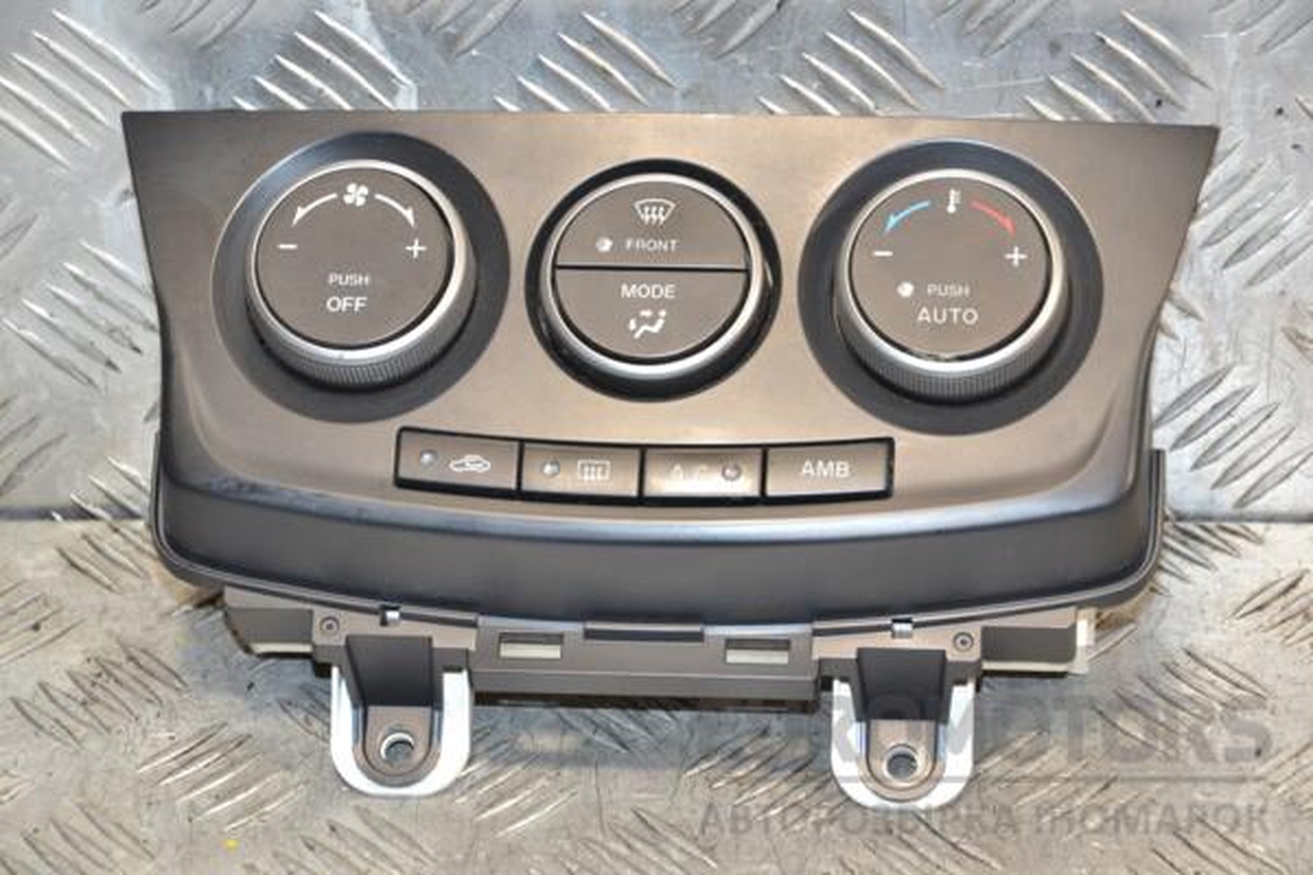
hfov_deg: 14.9
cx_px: 656
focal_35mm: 138
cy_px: 438
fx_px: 5033
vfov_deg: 9.9
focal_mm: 92
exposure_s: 1/125
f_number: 5.6
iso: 800
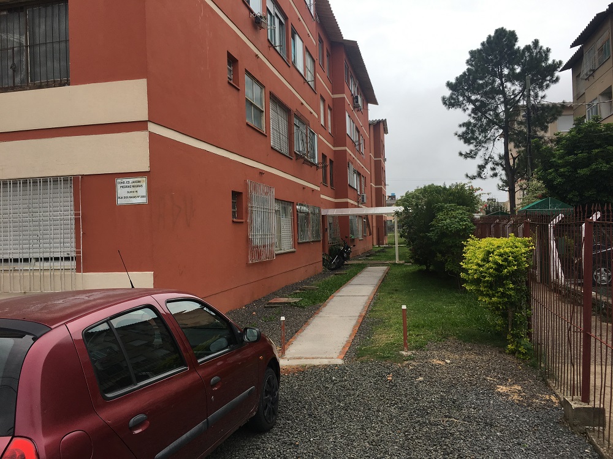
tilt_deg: +0.4
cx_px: 306
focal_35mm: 29
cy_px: 230
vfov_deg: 48.2
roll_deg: +0.4
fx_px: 514
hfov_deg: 61.7
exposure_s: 1/894
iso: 25
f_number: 2.2
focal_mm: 4.15
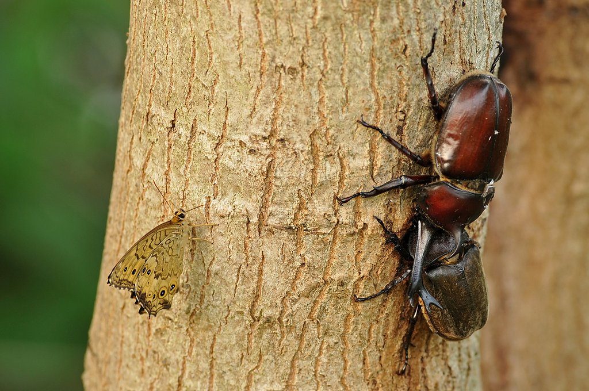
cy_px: 196
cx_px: 294
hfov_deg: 2.0
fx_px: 17157
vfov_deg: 1.3
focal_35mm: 1050
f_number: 5.6
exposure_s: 1/50
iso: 400
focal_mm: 700
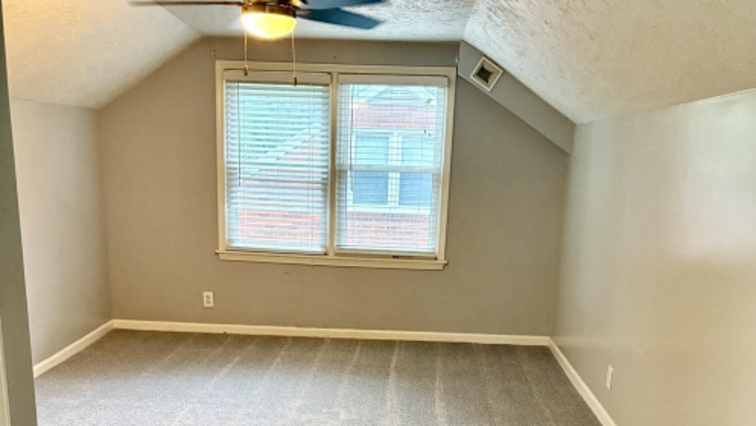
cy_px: 364
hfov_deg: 52.8
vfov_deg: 30.2
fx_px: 762
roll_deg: -2.0
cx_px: 379
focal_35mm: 38
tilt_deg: -14.9
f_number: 1.6
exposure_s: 1/40
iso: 640
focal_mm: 5.96
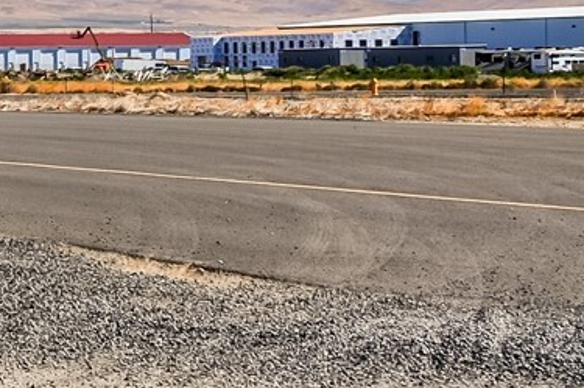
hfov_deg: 13.4
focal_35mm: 136
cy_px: 30
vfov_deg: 10.0
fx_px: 2203
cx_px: -515
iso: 100
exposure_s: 1/180
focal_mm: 20
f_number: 11
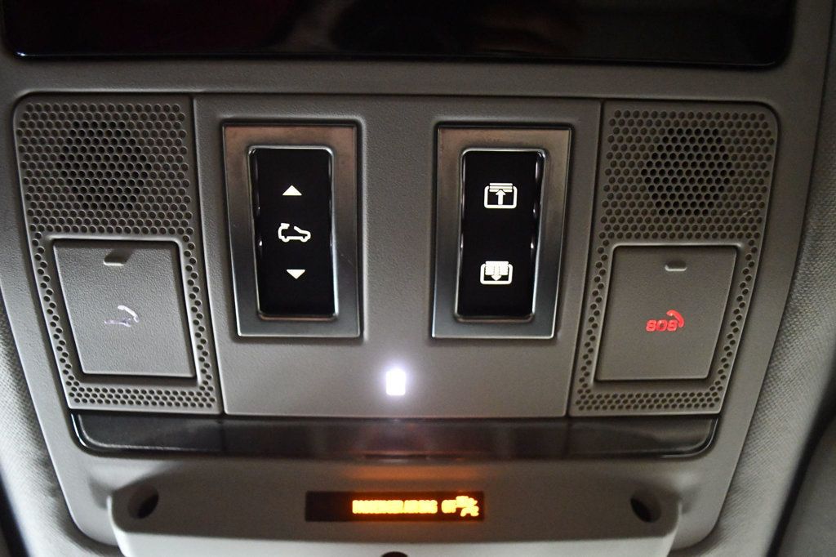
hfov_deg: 57.2
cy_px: 278
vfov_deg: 39.9
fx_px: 766
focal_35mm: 33
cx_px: 418
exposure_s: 1/60
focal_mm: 22
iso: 9000
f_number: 3.8
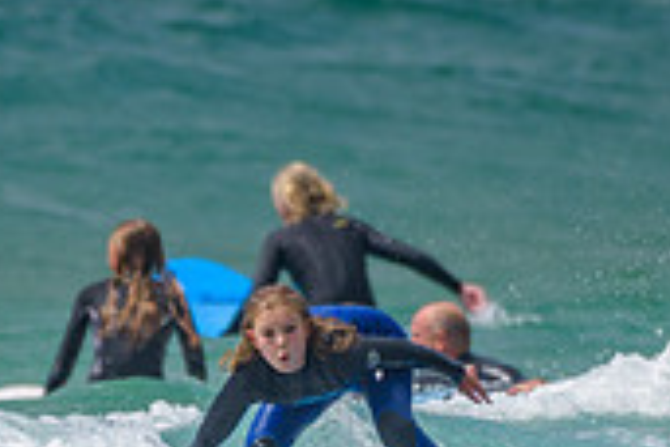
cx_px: 323
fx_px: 41574
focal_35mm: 2234
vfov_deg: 0.6
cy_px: 350
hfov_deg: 0.9
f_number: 5.6
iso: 110
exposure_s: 1/2000
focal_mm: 500
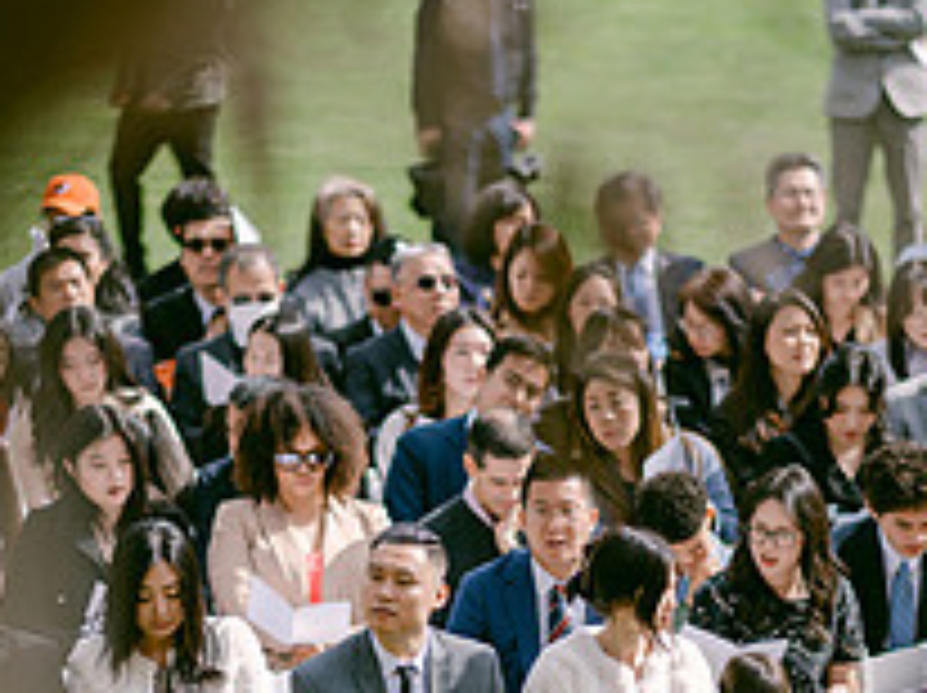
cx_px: 428
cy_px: 700
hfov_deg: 7.0
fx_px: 7623
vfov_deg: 5.2
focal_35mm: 285
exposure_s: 1/12800
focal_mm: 105
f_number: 1.4
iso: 200
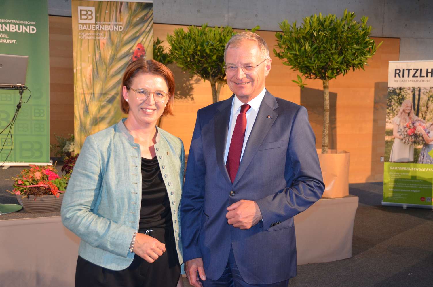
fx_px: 558
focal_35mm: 46
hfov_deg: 42.4
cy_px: 144
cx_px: 216
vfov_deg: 28.8
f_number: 4
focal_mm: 31
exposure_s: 1/60
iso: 1000
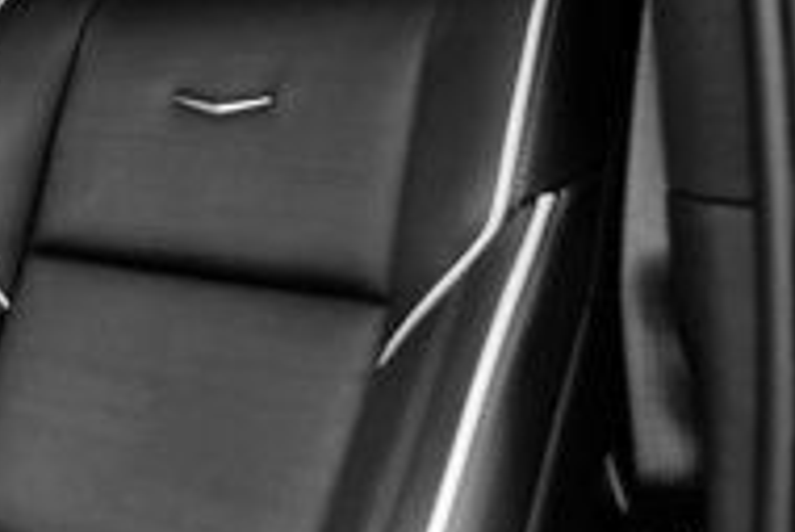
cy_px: 174
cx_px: -234
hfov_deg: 22.4
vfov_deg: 16.8
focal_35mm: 81
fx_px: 1790
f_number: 2.8
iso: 1600
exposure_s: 1/200
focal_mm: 24
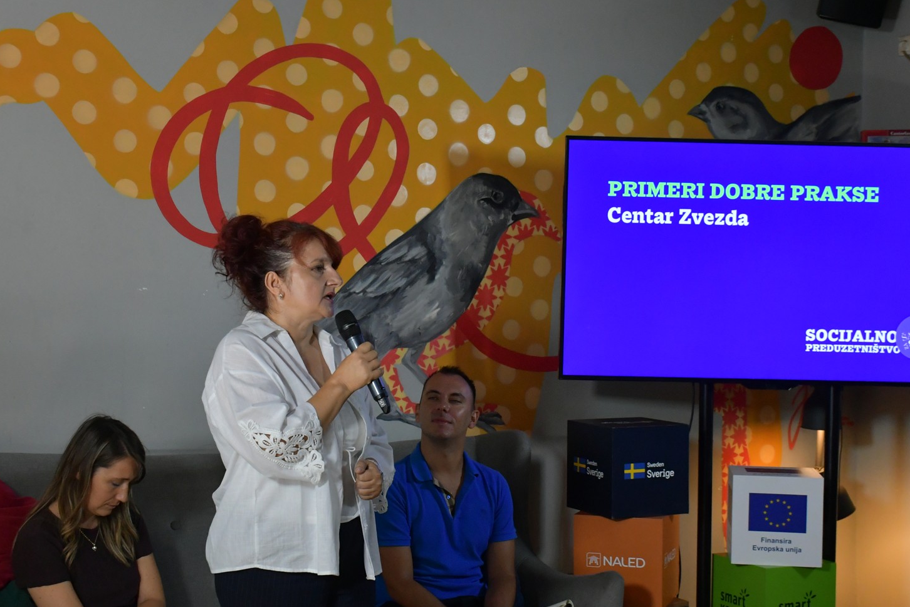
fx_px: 1466
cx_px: 470
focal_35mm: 58
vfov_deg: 23.4
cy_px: 307
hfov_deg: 34.5
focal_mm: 26
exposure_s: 1/125
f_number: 7.1
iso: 1600
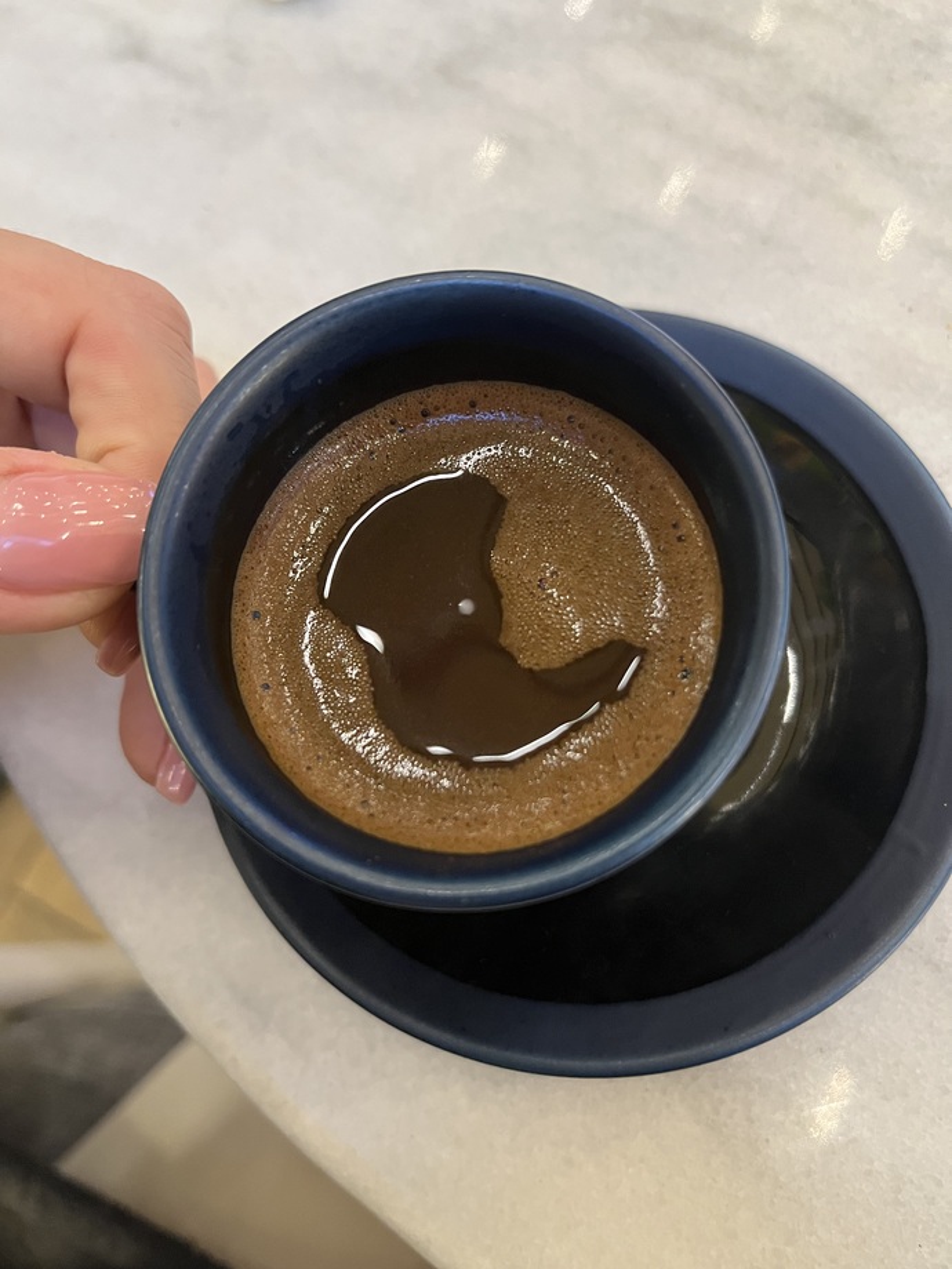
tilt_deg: -68.4
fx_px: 953
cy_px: 634
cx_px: 476
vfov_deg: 67.3
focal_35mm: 26
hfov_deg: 53.1
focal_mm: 5.1
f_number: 1.6
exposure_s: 1/50
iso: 500
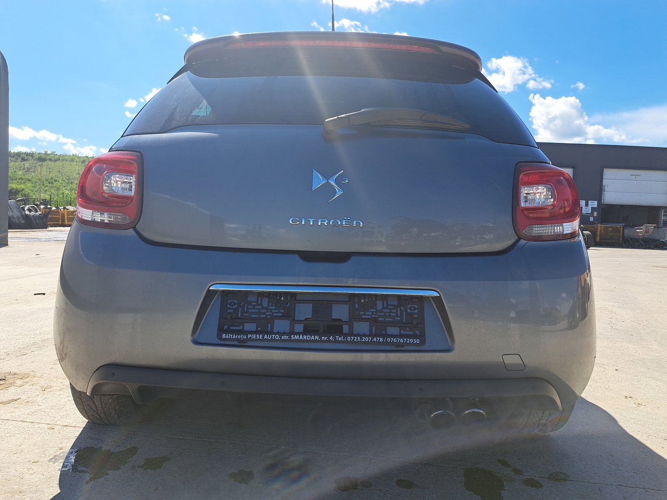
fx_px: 462
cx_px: 334
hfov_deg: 71.6
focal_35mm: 24
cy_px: 250
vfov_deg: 56.8
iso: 50
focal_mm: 5.23
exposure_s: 1/958
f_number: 1.8
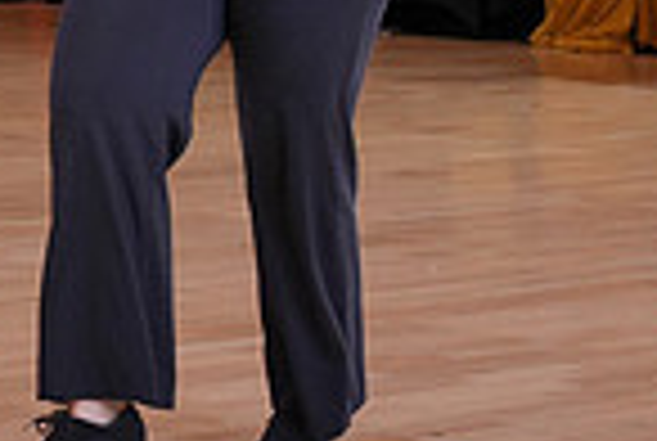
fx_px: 3987
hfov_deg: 9.3
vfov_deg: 6.3
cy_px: -214
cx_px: -166
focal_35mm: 218
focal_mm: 55
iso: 1600
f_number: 4
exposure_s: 1/400
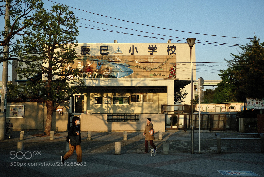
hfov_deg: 54.4
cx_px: 132
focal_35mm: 35
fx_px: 257
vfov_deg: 37.9
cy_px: 88
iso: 200
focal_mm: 23
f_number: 2.5
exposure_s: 1/1900
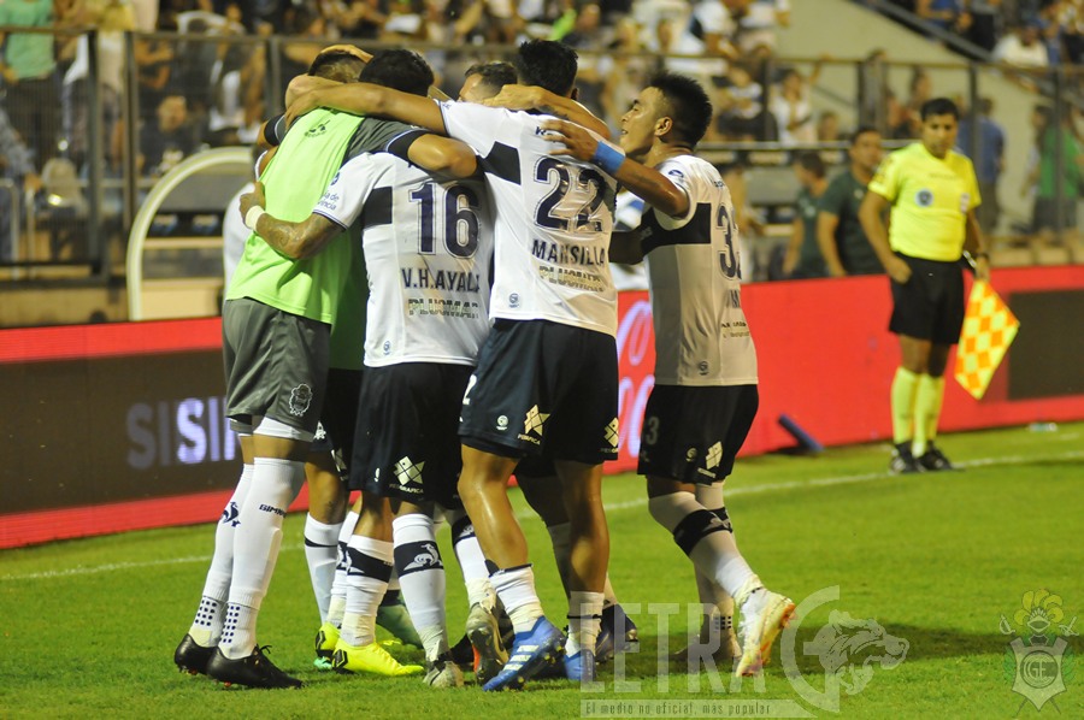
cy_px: 360
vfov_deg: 6.8
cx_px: 542
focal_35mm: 202
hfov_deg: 10.2
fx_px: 6091
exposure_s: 1/250
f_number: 2.8
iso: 1600
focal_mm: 135
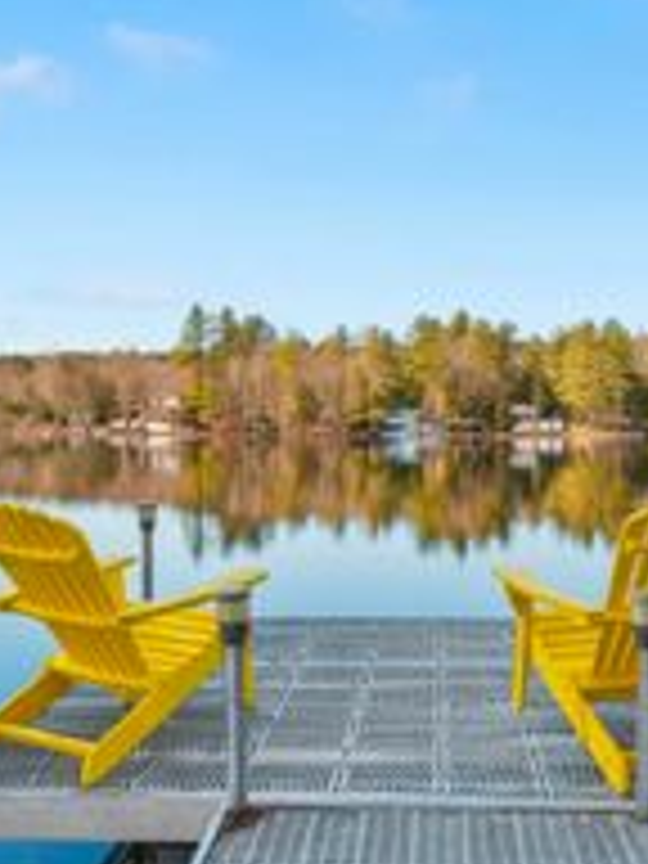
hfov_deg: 46.2
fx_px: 749
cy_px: 425
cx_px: 423
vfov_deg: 60.0
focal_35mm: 30
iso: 320
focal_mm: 12
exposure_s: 1/250
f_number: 8
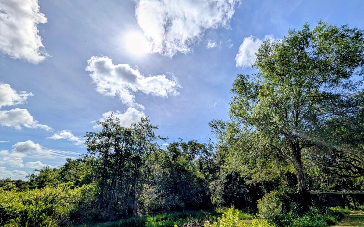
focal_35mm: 15
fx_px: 149
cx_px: 204
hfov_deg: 101.0
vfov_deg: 73.6
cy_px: 140
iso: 59
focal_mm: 2.02
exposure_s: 1/14706
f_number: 1.7
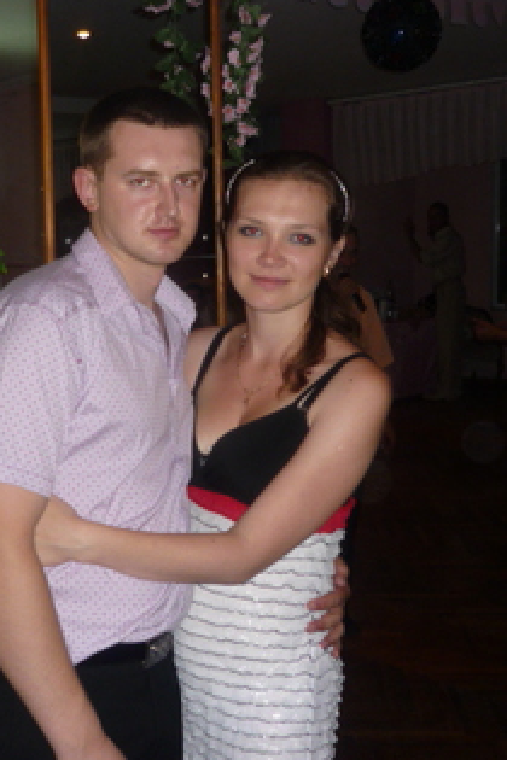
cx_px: 142
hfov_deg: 27.2
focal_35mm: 49
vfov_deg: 40.3
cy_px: 372
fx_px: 1035
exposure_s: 1/30
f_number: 2.8
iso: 100
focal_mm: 5.5
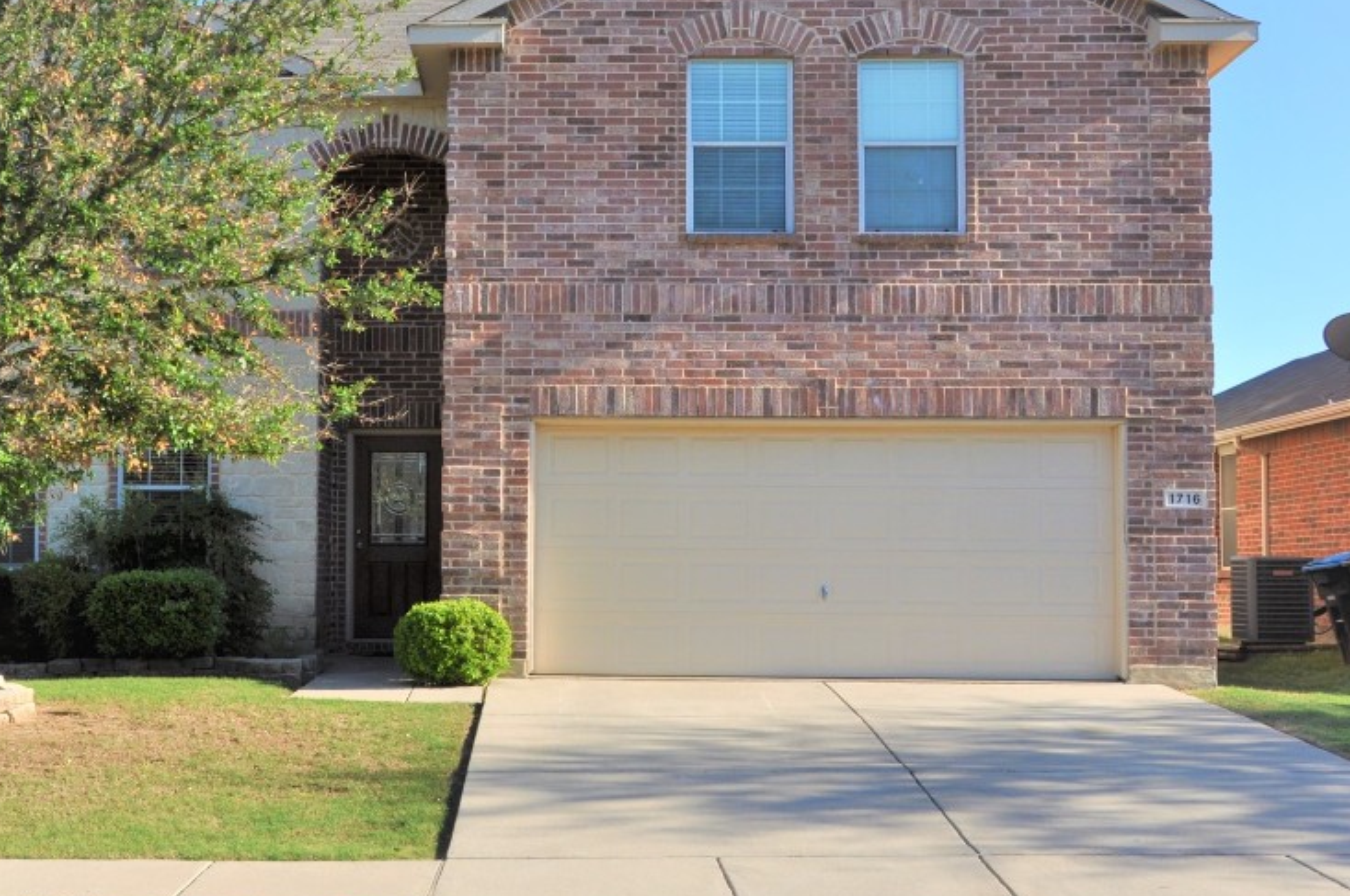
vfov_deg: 25.9
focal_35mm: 52
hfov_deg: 37.8
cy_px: 419
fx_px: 1947
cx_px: 446
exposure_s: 1/200
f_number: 11
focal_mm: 22
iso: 200
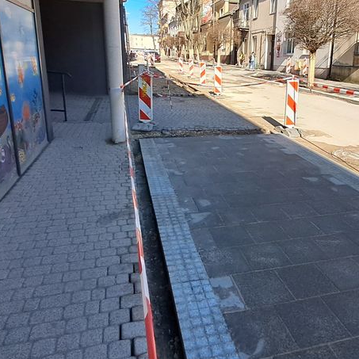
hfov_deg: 60.3
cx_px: 220
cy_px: 139
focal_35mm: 26
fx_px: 305
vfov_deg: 60.3
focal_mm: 1.42
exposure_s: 1/1152
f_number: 2.2
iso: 40
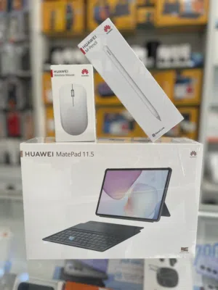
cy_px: 145
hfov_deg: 53.1
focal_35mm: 26
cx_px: 109
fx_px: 218
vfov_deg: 67.3
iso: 50
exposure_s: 1/923
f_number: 1.6
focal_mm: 5.1
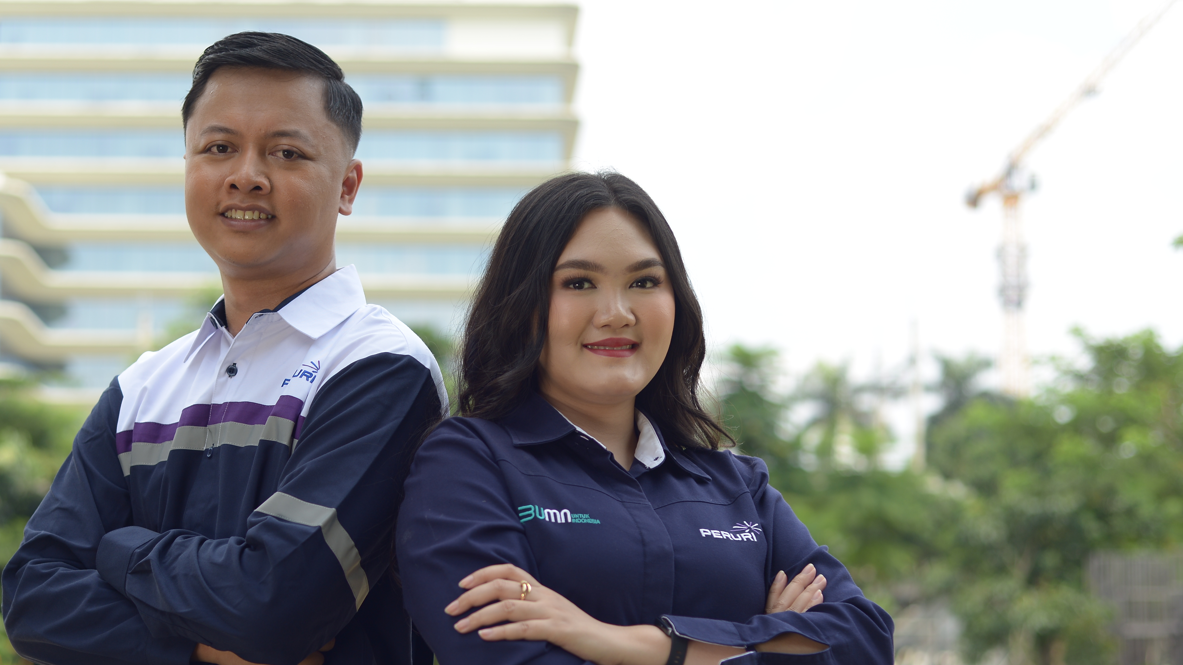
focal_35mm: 71
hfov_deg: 29.6
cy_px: 491
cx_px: 445
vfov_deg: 16.9
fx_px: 2227
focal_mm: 50
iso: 100
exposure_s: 1/800
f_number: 3.2
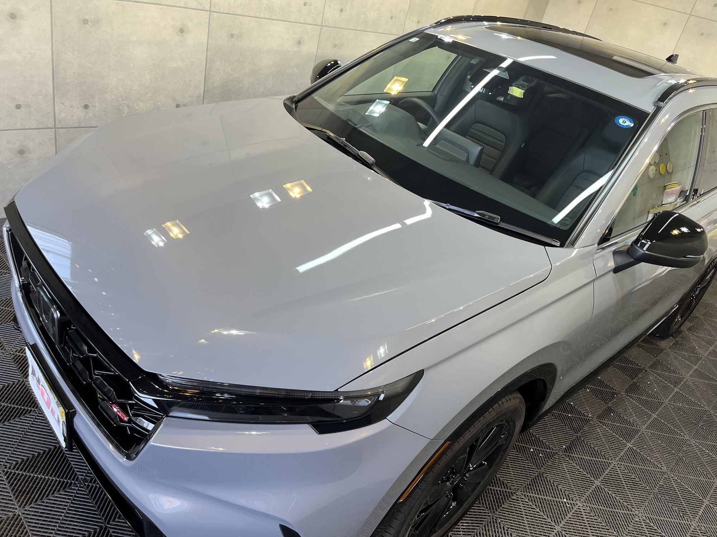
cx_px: 358
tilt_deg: -29.6
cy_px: 268
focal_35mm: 26
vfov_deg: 53.1
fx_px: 539
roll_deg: -15.0
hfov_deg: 67.3
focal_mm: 5.1
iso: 64
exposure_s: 1/100
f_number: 1.6
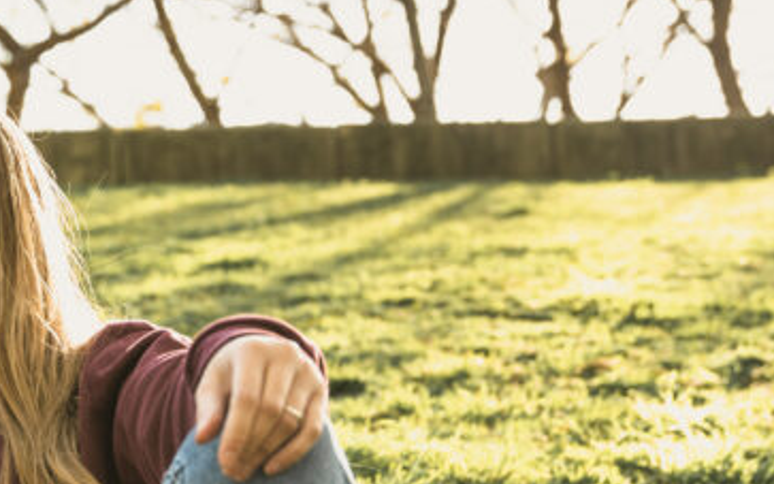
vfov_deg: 9.1
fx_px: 3038
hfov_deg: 14.1
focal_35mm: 144
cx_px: -130
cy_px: 431
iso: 100
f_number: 3.5
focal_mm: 50
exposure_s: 1/125
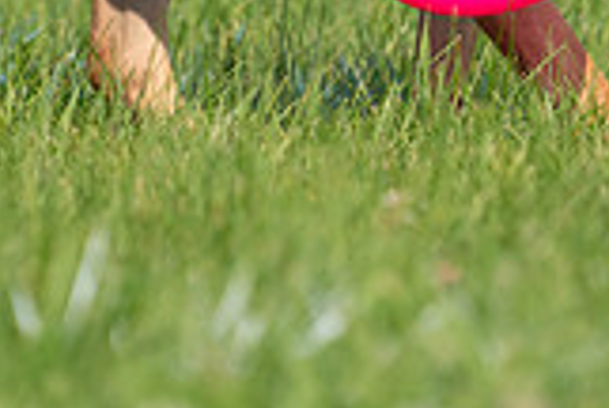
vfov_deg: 0.8
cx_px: 390
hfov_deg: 1.1
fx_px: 30489
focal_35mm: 1799
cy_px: -217
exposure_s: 1/4000
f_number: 6.3
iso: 800
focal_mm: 500
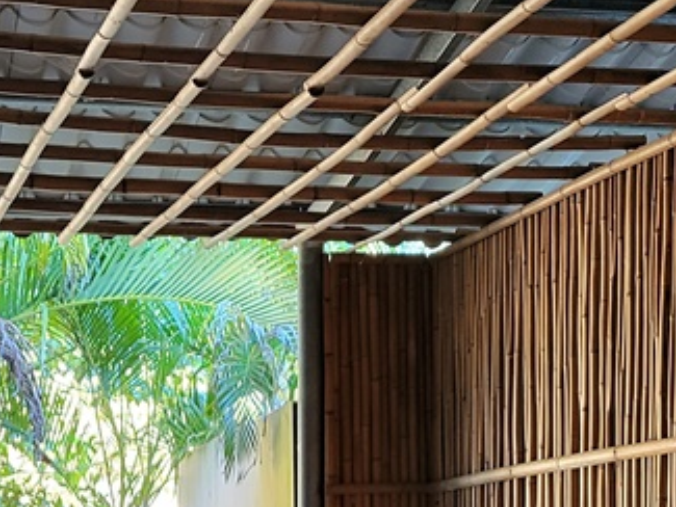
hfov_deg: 24.0
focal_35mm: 80
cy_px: 669
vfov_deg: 17.3
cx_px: 129
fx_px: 1563
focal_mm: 5.4
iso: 250
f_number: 1.8
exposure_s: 1/39
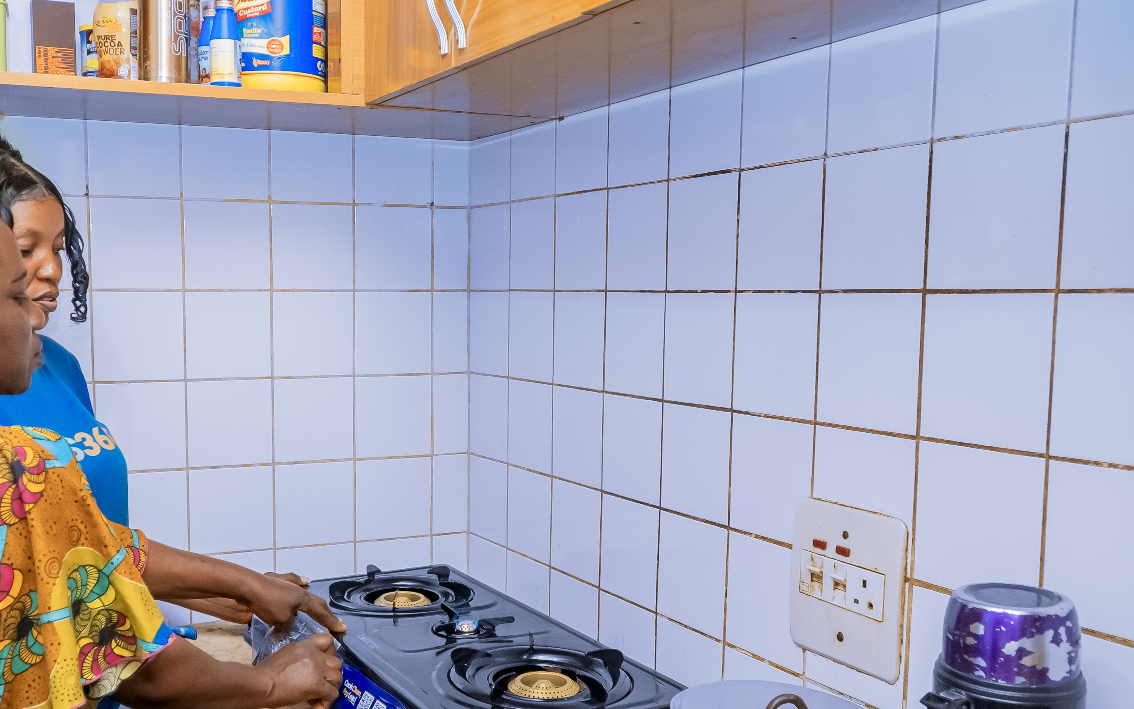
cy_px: 413
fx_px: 1112
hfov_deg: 53.3
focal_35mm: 36
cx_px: 416
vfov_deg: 35.2
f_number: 4
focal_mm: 18
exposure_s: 1/50
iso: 1600
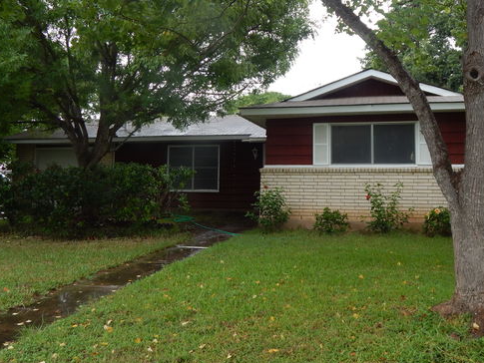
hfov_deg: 55.1
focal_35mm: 33
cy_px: 152
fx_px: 462
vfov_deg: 42.8
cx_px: 275
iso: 125
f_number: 3.1
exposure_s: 1/250
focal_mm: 4.5
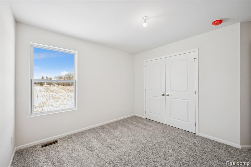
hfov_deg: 104.2
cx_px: 126
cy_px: 84
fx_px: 98
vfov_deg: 81.2
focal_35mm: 14
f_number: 9
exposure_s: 1/3
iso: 100
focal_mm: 14
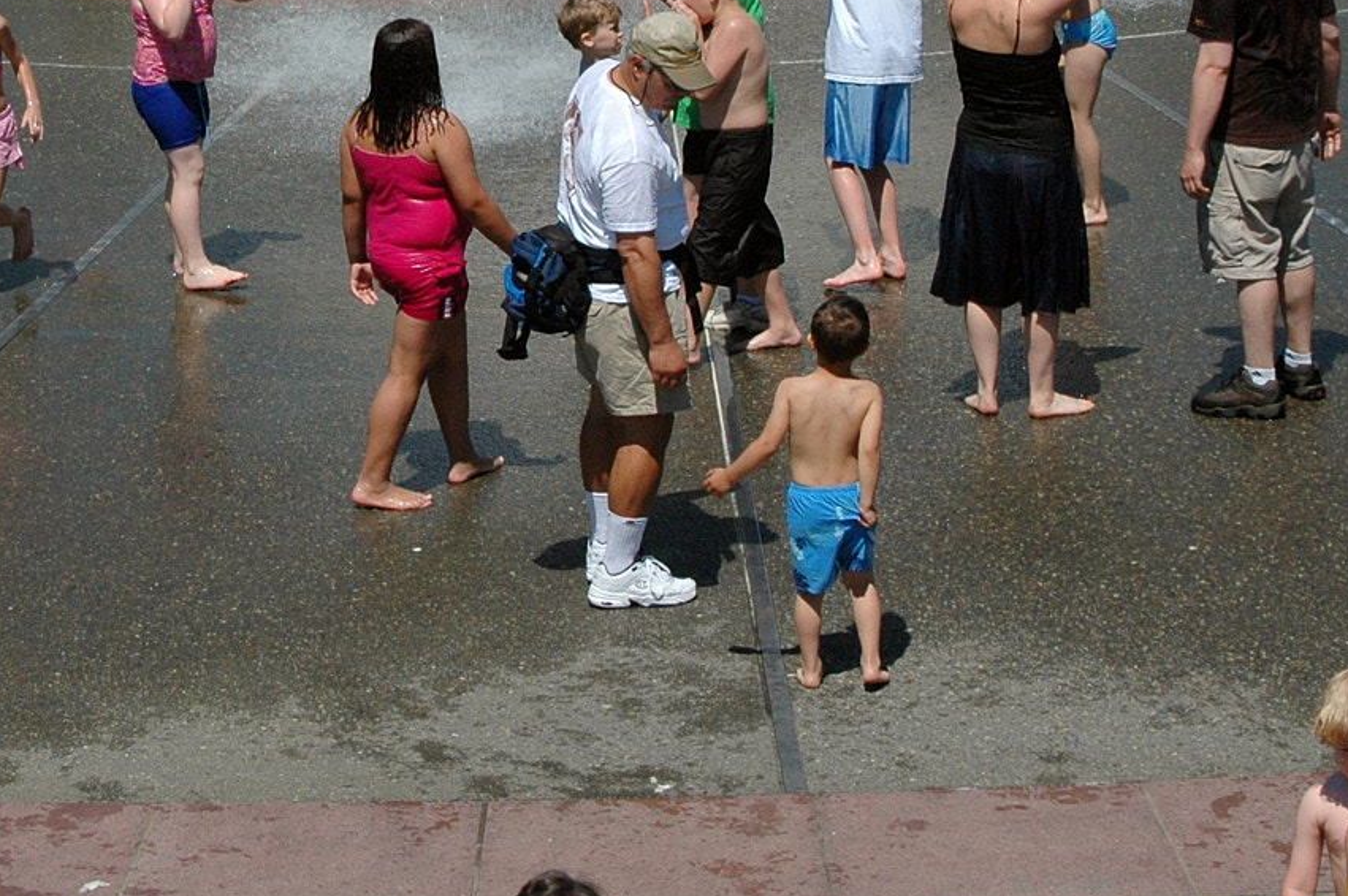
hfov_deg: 12.3
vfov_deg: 8.2
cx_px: 315
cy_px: -87
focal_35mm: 166
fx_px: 6211
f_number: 10
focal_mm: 46
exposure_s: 1/400
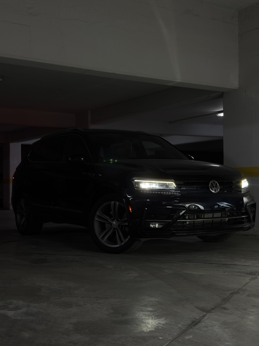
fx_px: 479
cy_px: 173
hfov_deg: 30.3
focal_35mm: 48
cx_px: 130
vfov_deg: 39.7
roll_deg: +0.3
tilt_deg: +1.8
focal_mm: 6.76
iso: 320
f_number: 1.78
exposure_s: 1/38
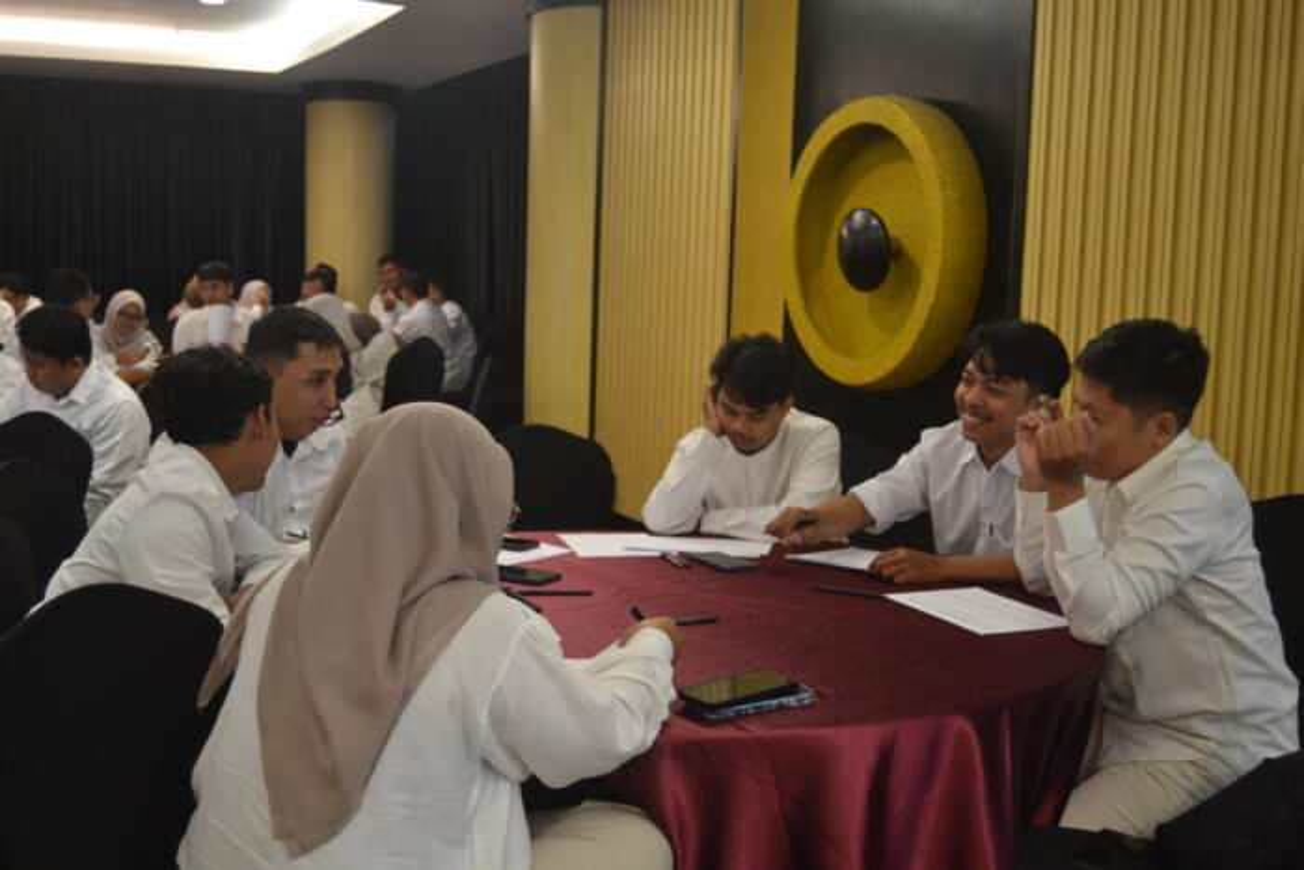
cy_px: 435
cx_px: 652
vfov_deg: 34.2
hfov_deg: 49.5
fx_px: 1413
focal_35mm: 39
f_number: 4
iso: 1100
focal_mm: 26
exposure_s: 1/60
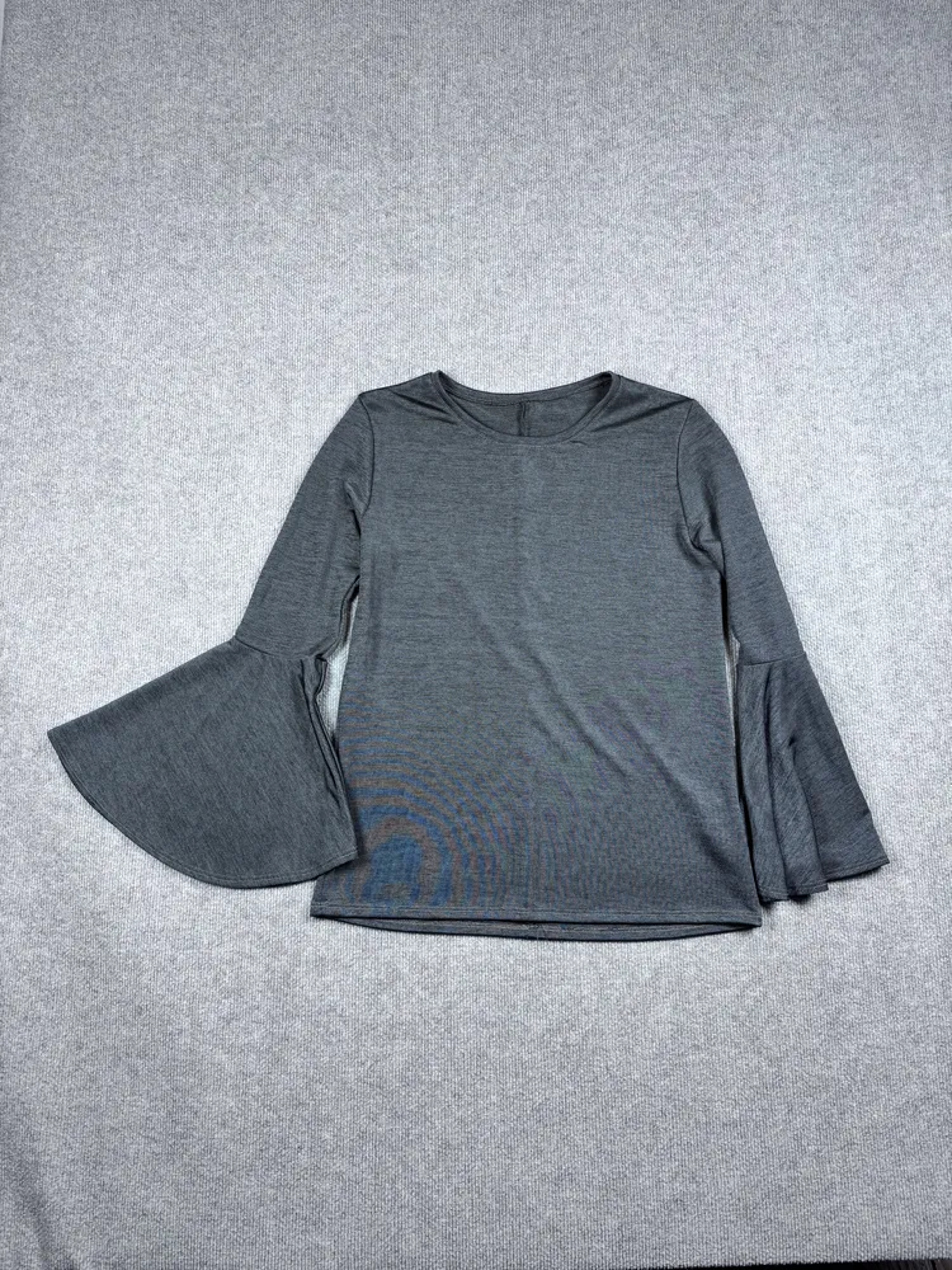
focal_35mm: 24
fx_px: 880
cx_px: 476
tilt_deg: -49.9
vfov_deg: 71.6
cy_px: 635
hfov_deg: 56.8
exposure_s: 1/121
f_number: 1.78
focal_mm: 6.76
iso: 50
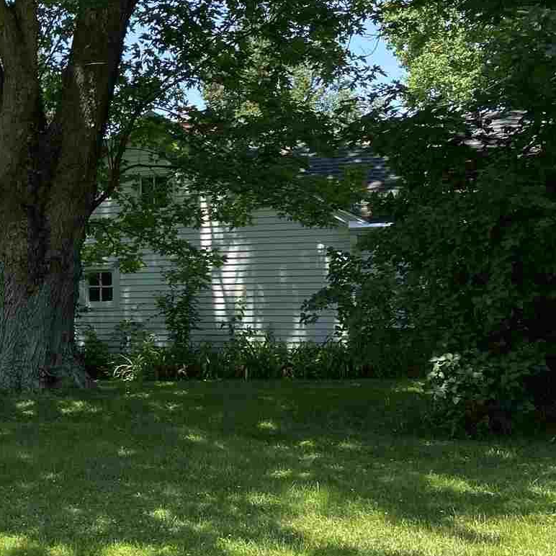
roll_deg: -0.3
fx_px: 1108
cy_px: 319
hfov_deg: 24.7
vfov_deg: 28.1
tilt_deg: -2.4
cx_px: -157
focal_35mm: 61
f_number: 1.8
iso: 32
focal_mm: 4.25
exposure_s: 1/702
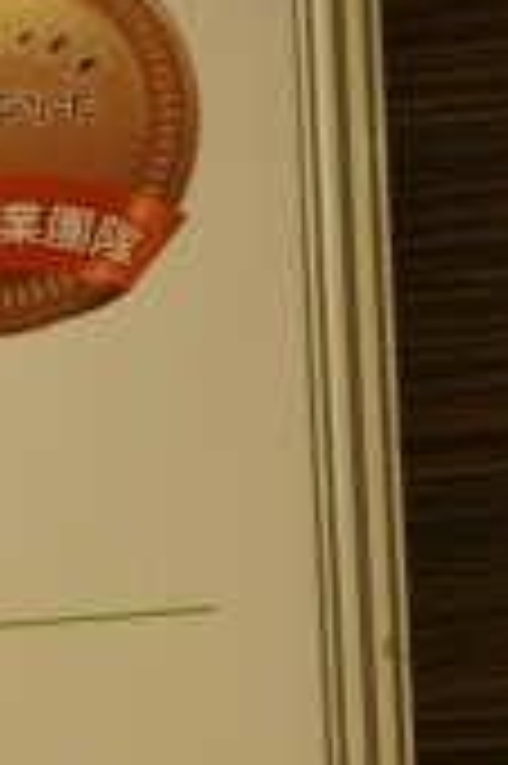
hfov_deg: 7.3
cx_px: -499
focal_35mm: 181
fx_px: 3839
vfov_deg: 10.6
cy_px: 1458
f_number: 5.6
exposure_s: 1/60
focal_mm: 20
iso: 640
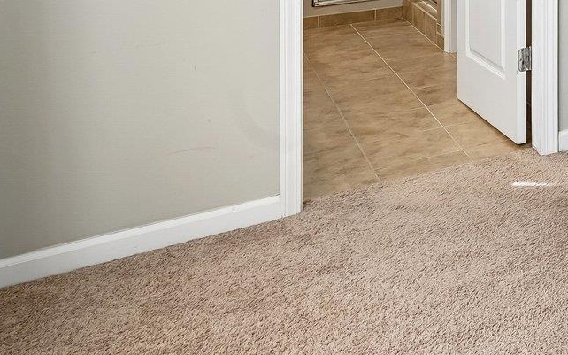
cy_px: -175
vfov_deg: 21.1
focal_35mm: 52
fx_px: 805
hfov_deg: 25.6
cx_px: 905
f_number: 8
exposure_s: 1/20
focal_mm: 16
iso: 250
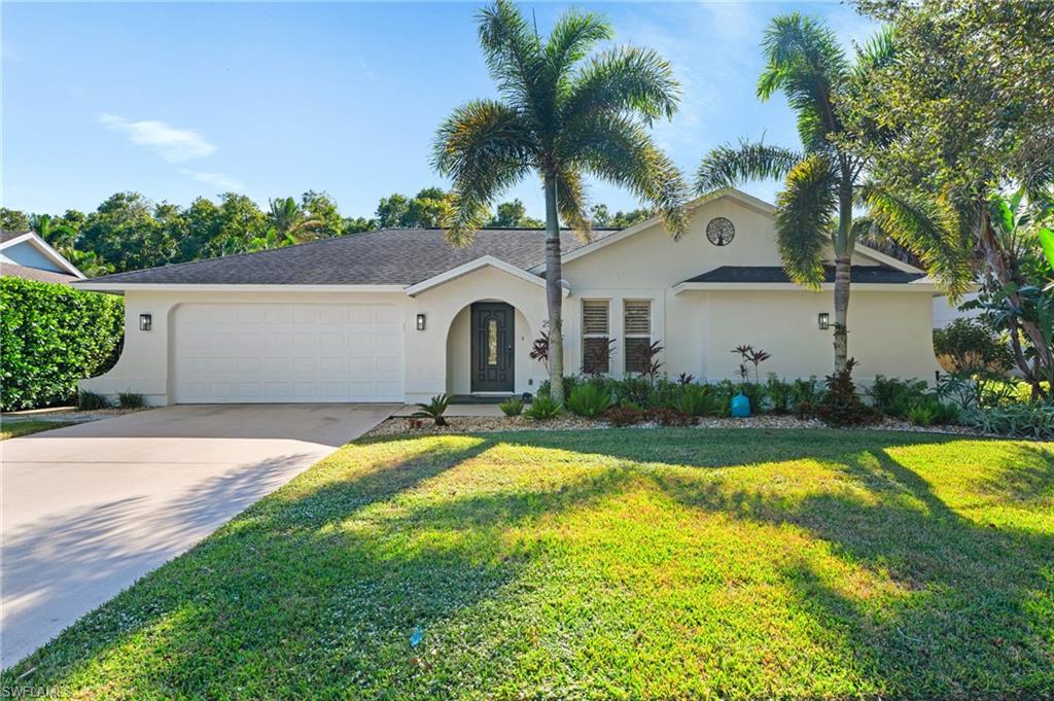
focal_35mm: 20
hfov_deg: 84.0
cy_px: 350
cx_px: 527
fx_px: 585
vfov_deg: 61.8
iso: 200
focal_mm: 20
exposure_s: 1/80
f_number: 8
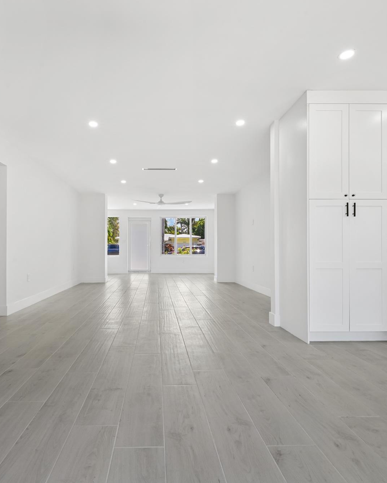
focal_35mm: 20
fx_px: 286
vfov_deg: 80.4
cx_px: 156
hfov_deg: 67.5
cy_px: 242
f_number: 11
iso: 140
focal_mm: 14
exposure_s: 1/4
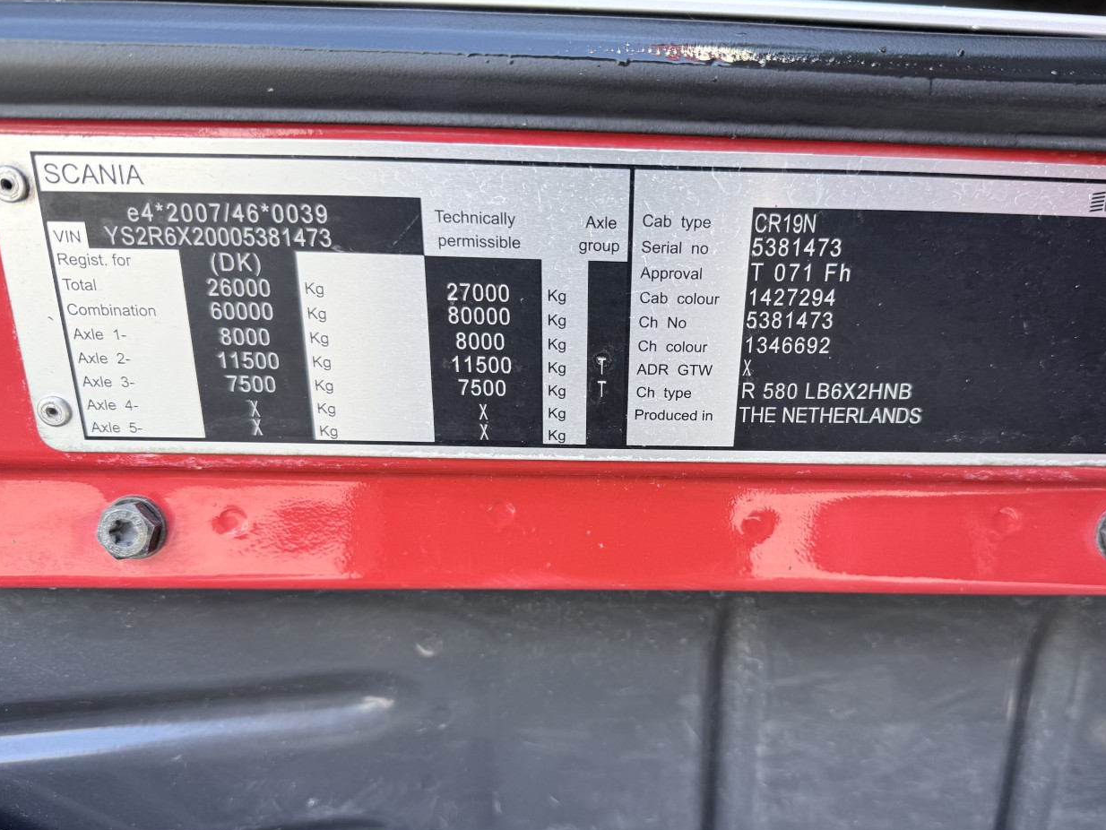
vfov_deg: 49.7
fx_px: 895
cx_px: 628
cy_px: 452
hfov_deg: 63.2
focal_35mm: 28
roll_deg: -1.0
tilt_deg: -8.3
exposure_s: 1/127
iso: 80
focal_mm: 6.76
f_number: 1.78
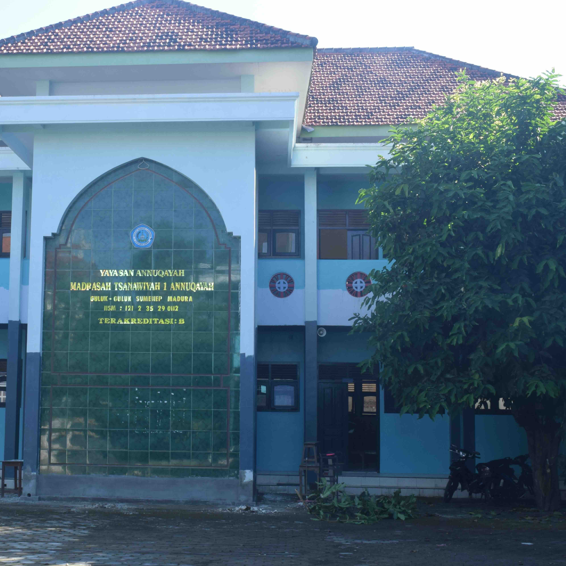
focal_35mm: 60
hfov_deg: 28.4
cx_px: 154
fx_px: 1103
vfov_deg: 28.8
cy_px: 282
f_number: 18
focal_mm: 31
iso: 220
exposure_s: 1/30
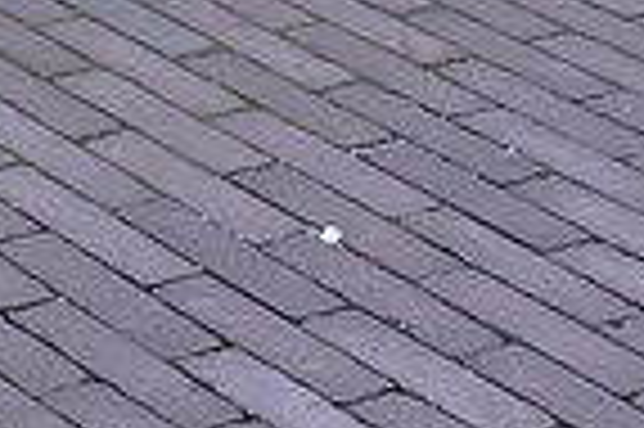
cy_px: -1284
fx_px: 3466
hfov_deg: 8.4
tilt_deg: -3.6
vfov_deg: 6.0
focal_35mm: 194
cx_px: -1491
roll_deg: +1.0
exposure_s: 1/100
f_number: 1.6
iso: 125
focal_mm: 5.1
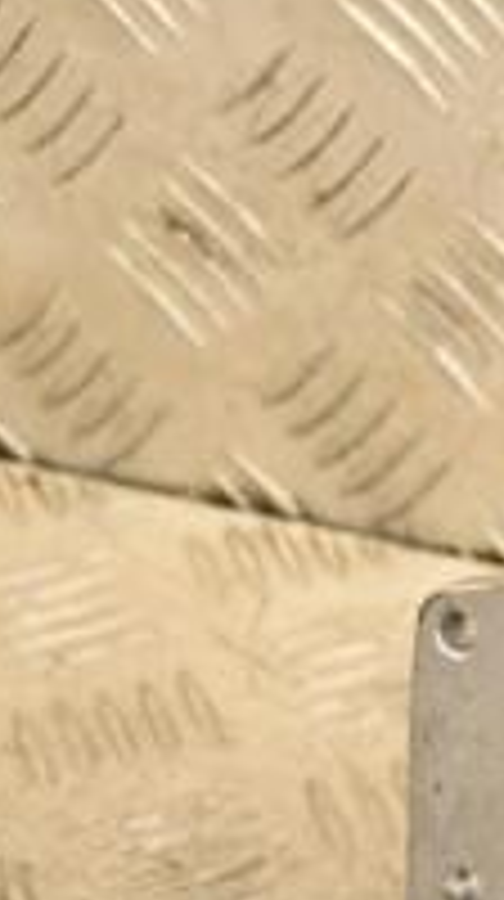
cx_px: 1107
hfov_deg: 5.0
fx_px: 5626
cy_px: 706
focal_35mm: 236
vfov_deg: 9.1
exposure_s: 1/160
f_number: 5
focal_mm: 50
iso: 800
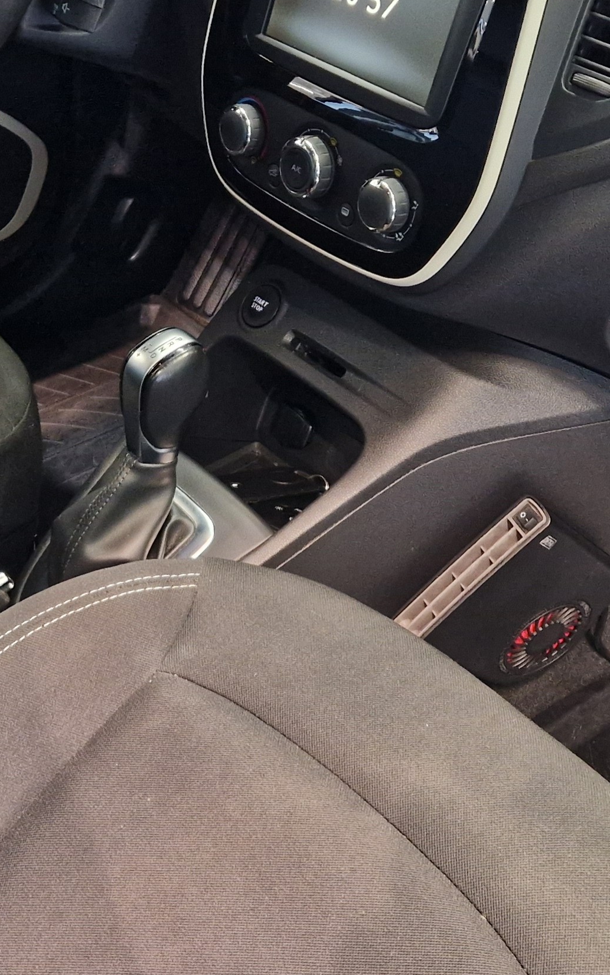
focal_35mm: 59
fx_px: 1569
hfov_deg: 21.9
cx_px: 197
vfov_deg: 34.5
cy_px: 401
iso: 400
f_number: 1.8
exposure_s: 1/100
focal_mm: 5.4
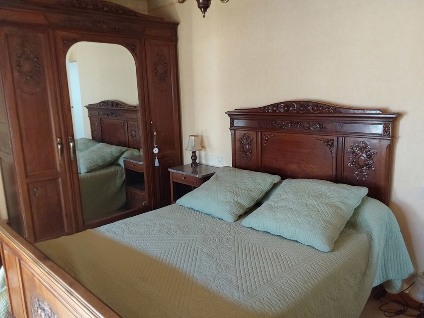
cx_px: 212
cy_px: 159
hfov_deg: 63.4
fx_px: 343
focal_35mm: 28
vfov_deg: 49.7
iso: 250
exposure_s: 1/24
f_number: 1.9
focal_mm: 2.91
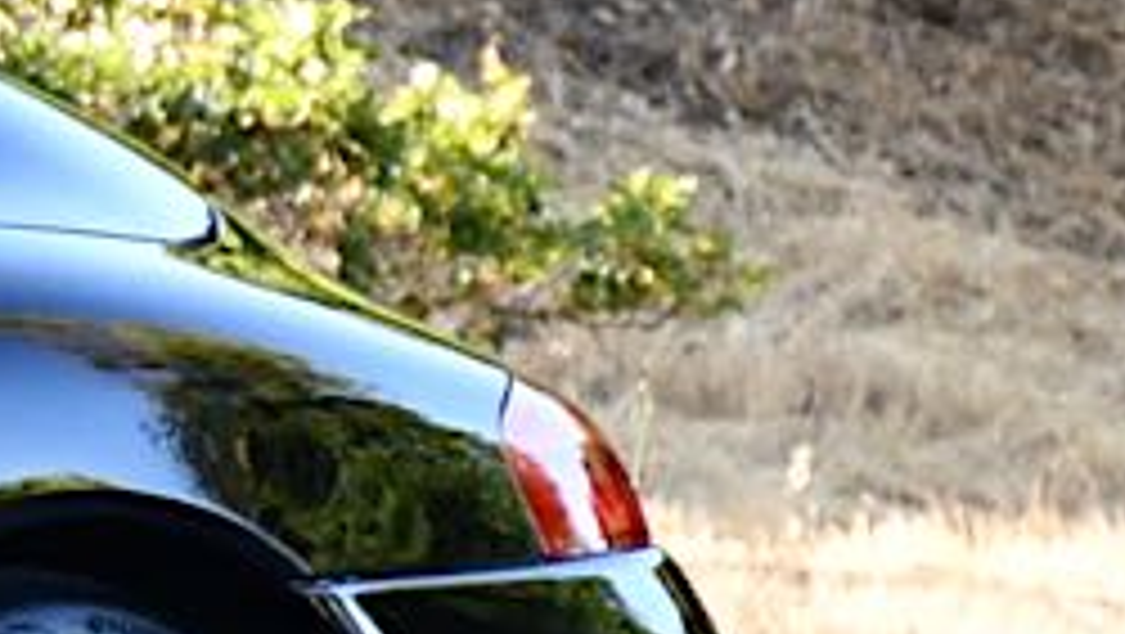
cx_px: -2066
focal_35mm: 1087
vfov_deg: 1.1
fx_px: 32447
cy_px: 175
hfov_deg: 2.0
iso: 800
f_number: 5.3
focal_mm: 90
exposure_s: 1/320
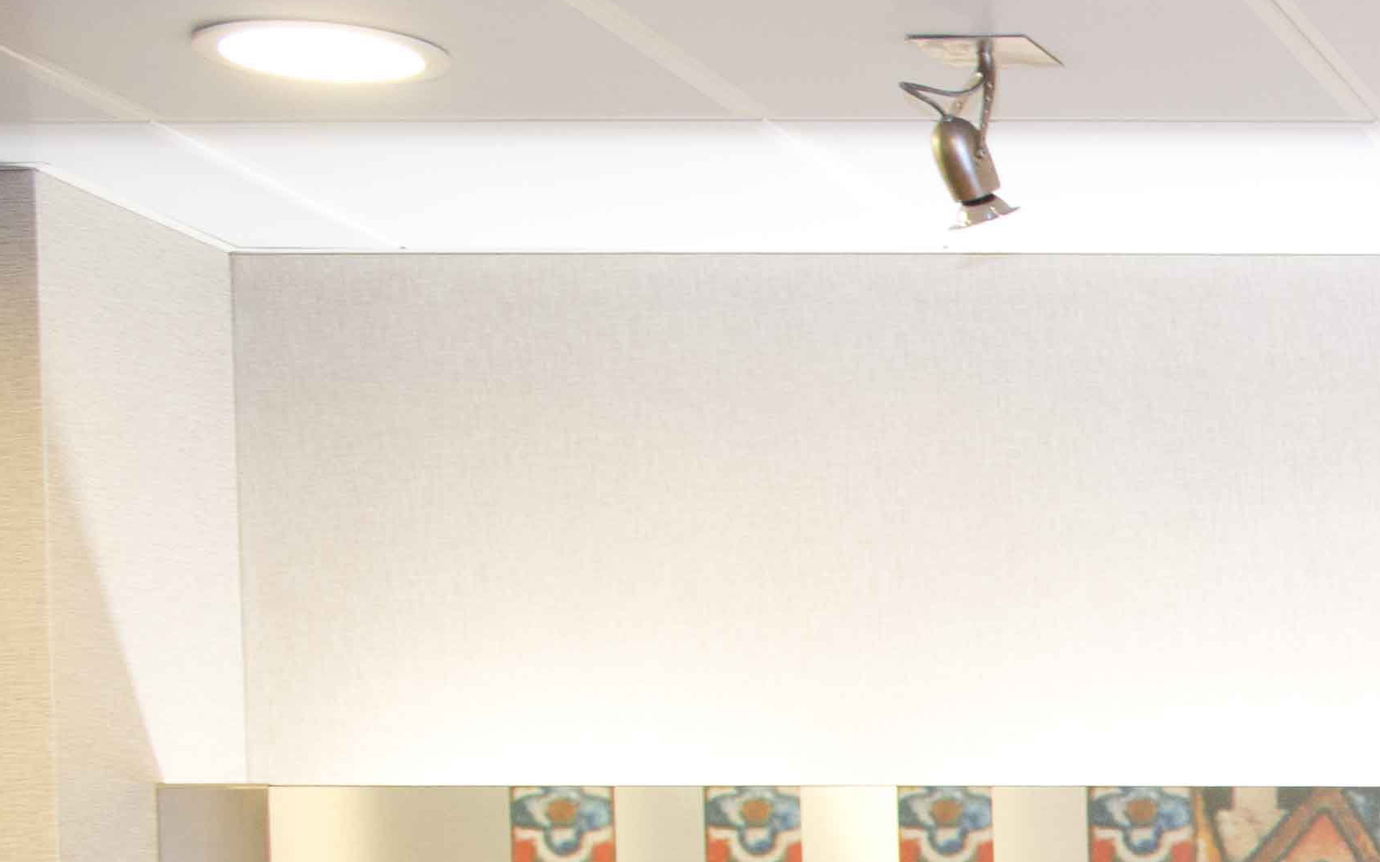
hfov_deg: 15.0
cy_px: 1578
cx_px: 2508
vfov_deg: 10.3
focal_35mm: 120
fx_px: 4513
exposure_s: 1/30
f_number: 4.5
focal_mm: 28
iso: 800
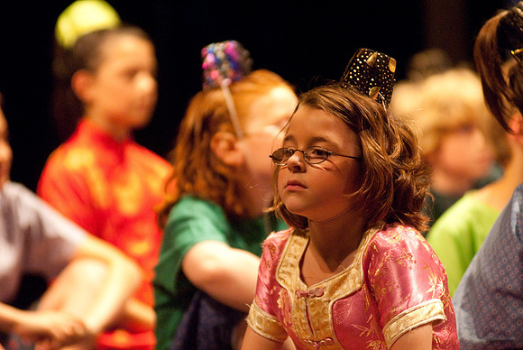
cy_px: 175
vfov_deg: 4.6
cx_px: 262
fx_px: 4363
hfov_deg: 6.9
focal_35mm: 300
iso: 1000
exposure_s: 1/125
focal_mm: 200
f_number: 2.8
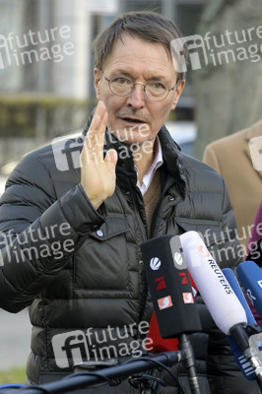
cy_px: 197
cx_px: 131
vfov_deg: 10.3
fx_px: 2187
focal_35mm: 200
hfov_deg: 6.9
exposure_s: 1/400
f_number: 7.1
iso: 2000
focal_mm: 200
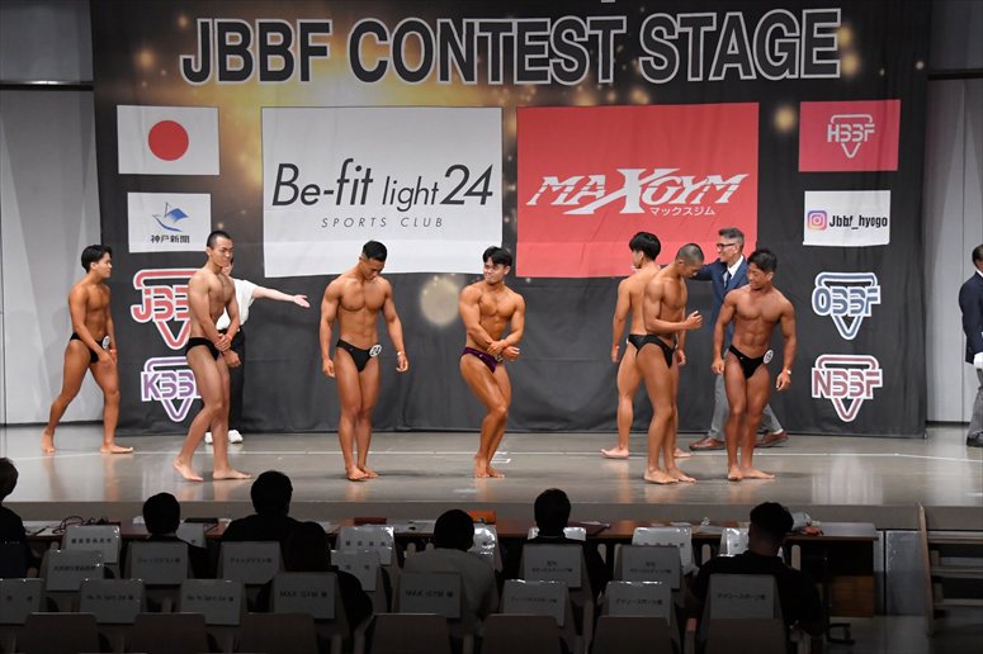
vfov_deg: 15.7
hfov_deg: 23.4
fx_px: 2374
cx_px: 492
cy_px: 327
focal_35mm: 87
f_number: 5.6
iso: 6400
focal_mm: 58
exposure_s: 1/400
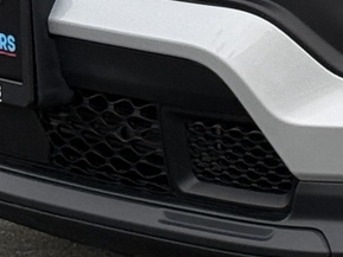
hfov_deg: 5.6
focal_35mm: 340
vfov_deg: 4.3
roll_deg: -0.6
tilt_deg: -5.2
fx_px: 3370
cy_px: -163
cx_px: 824
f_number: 1.78
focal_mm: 6.76
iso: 64
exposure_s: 1/601
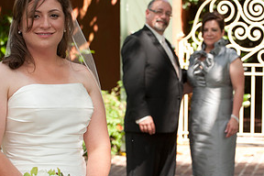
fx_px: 1269
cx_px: 152
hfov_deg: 11.9
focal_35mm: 173
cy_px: 102
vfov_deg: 7.9
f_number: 5
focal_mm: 86
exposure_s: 1/250
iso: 320
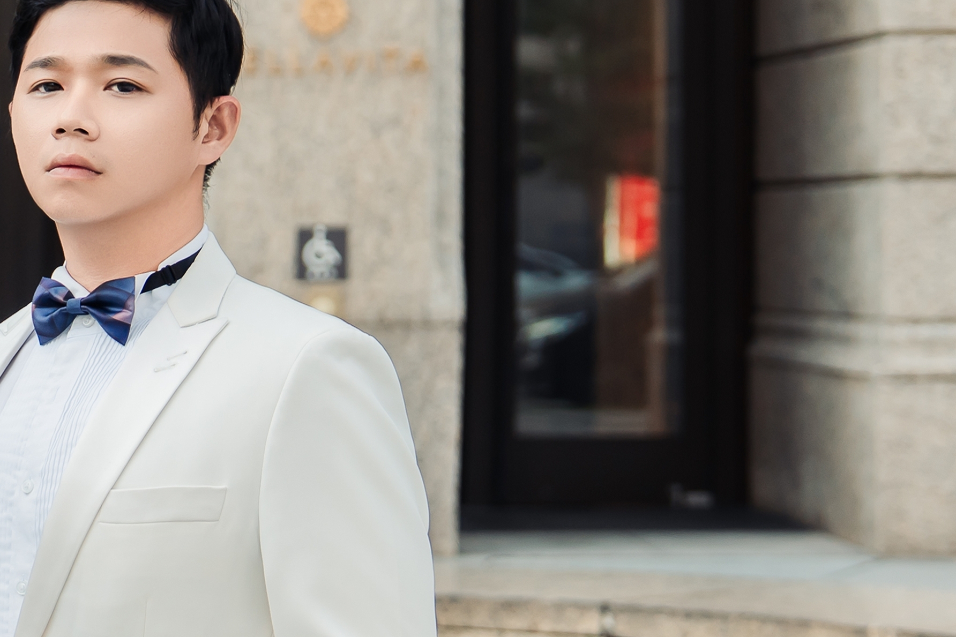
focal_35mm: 164
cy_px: 220
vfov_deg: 8.4
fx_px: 4354
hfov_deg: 12.3
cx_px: -147
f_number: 2.8
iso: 100
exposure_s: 1/350
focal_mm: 42
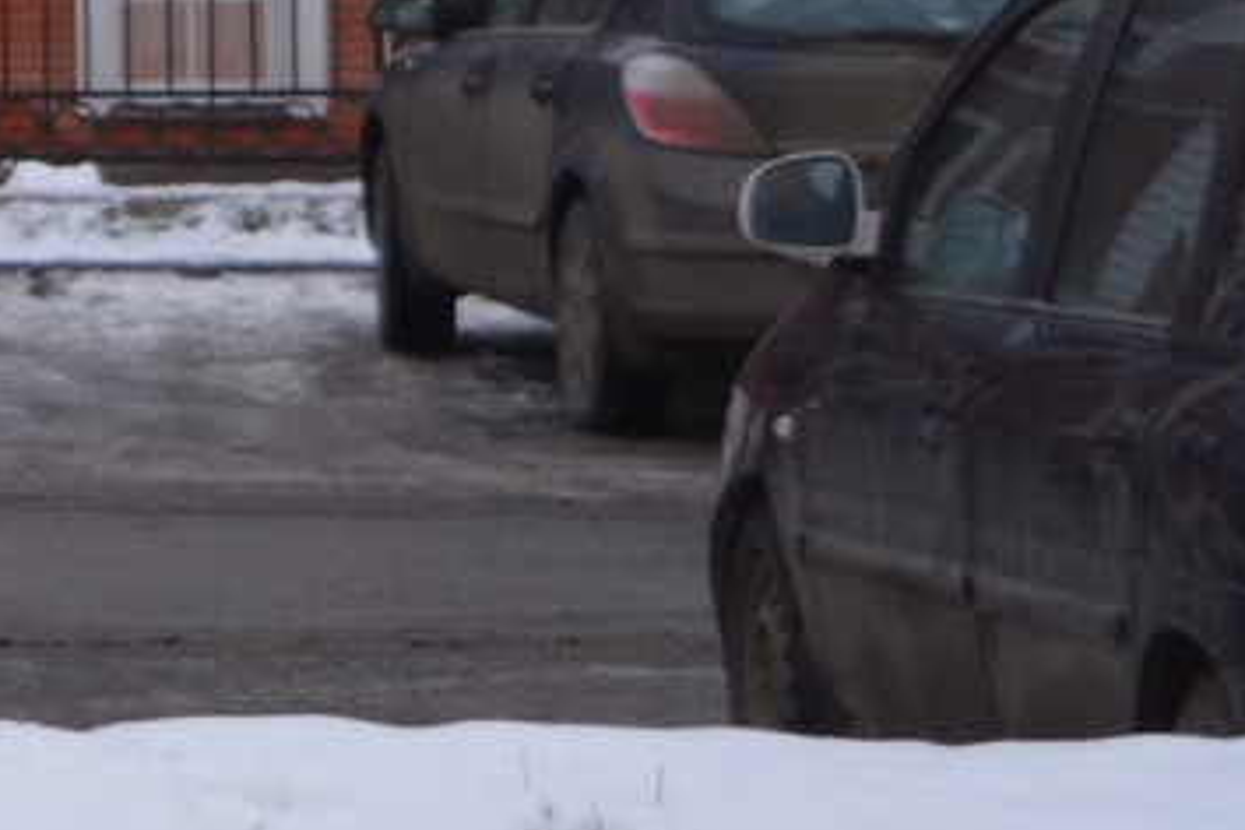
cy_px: -1139
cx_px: -1460
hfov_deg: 7.5
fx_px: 8956
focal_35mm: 259
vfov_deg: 5.2
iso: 400
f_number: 4.5
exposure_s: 1/100
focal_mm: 34
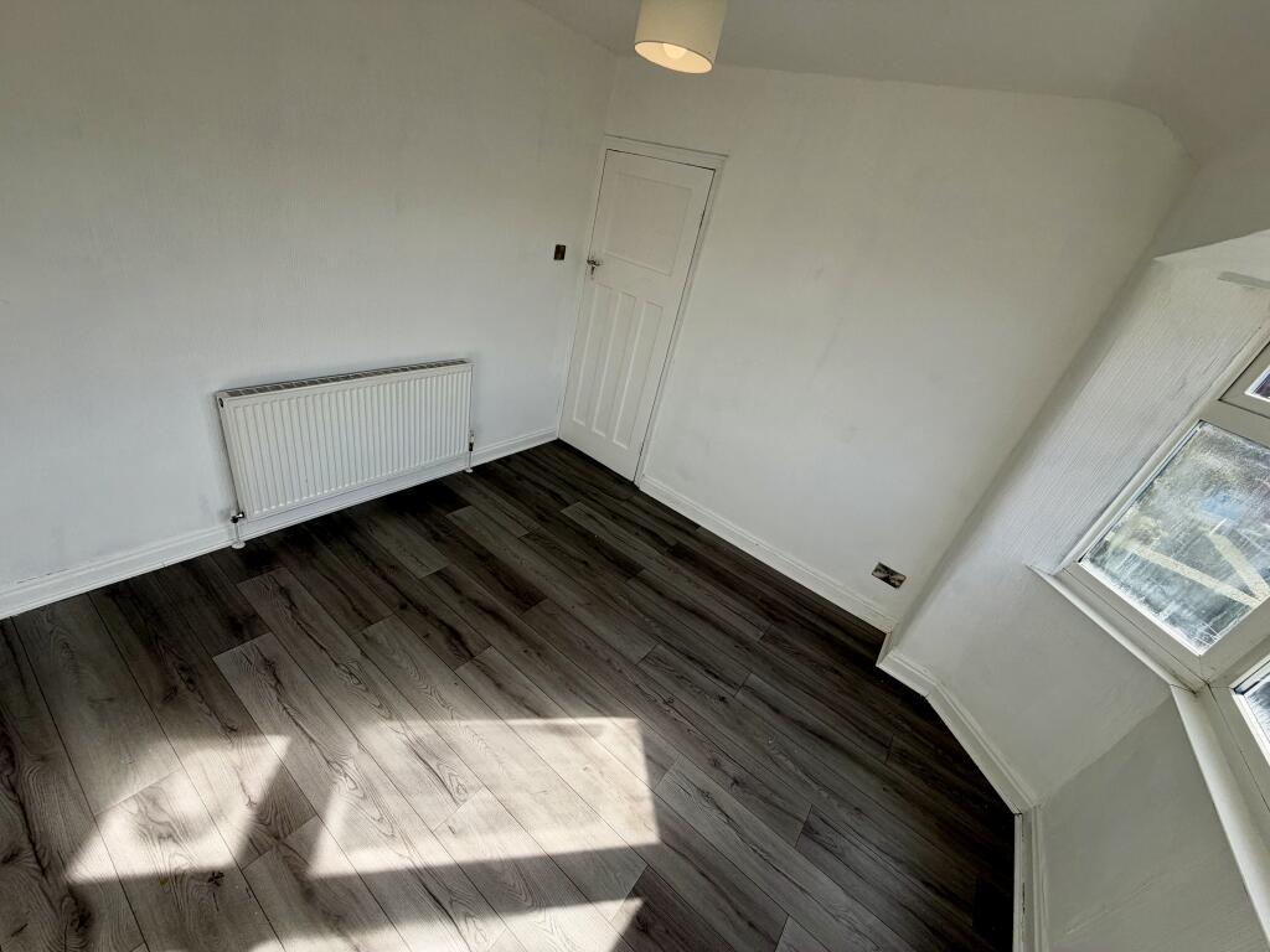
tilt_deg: -28.3
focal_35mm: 14
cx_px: 635
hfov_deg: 102.1
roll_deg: -14.4
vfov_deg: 85.7
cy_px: 476
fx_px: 514
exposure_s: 1/502
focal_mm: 2.22
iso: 50
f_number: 2.2
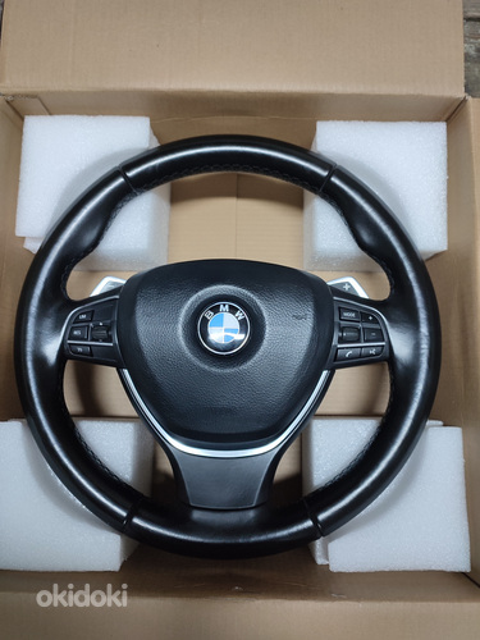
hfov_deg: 54.9
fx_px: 462
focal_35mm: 25
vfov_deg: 69.4
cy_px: 320
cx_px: 240
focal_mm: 6.04
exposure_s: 1/20
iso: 543
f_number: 1.9
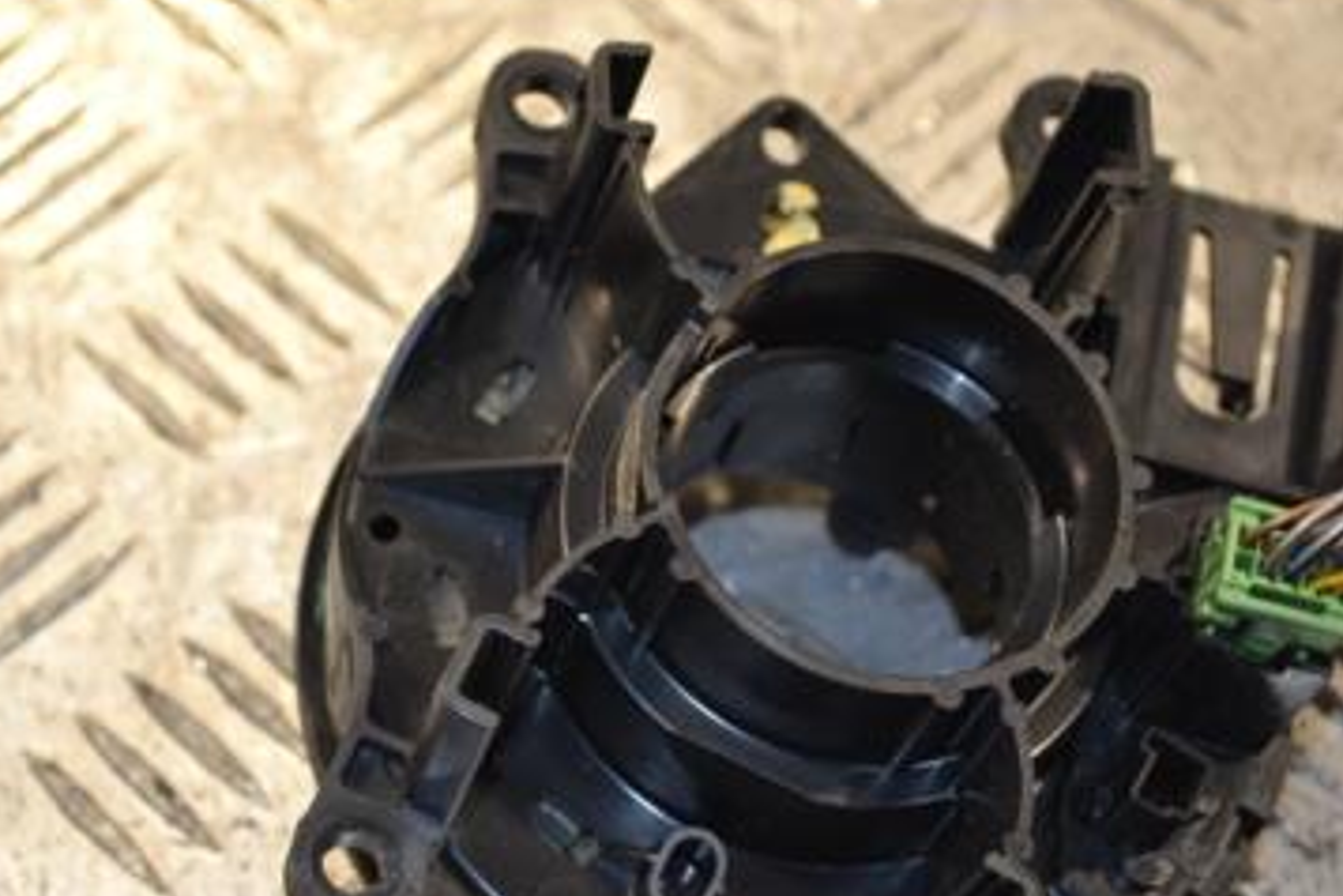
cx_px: 613
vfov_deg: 12.9
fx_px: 3954
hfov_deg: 19.3
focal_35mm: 106
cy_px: 516
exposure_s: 1/80
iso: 400
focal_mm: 42
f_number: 5.3
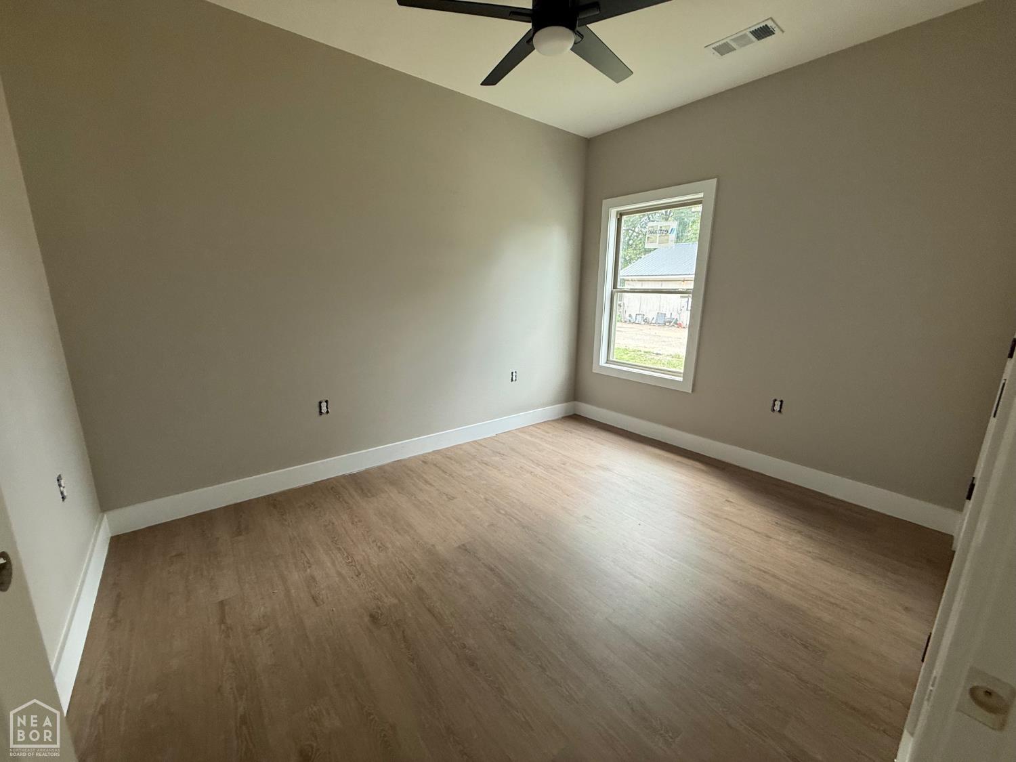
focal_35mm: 14
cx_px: 508
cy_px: 381
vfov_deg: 85.7
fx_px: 411
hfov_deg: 102.1
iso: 100
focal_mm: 2.22
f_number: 2.2
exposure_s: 1/99
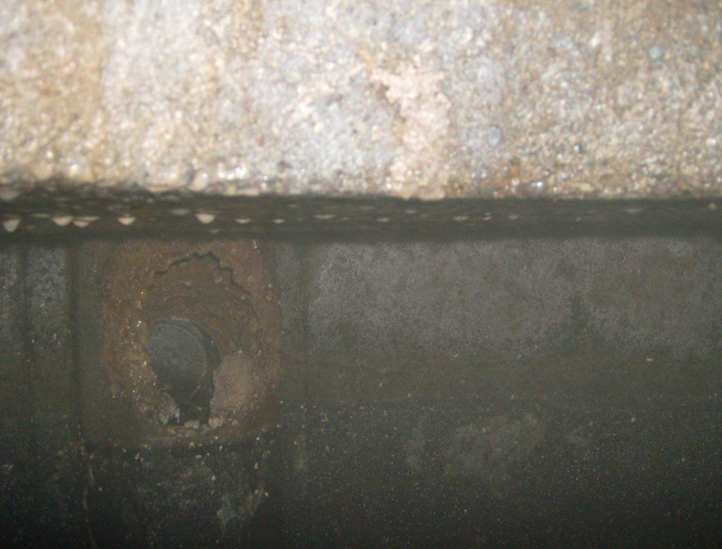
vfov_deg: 40.0
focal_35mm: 36
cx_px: 361
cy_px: 274
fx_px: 754
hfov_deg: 51.1
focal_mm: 6
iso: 200
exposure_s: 1/60
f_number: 2.8
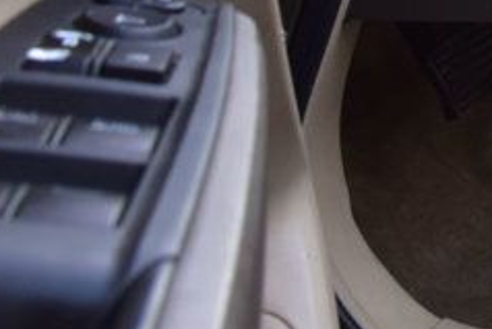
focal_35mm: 116
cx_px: 932
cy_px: -304
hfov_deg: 14.9
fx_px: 1586
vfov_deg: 10.9
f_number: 7.1
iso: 400
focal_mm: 18
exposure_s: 1/30
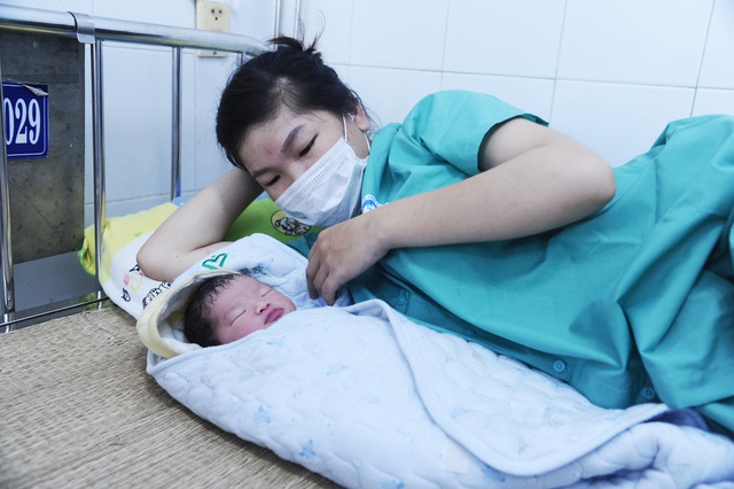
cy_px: 244
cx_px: 367
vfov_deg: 38.8
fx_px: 693
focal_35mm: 34
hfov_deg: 55.8
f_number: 4.5
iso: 1600
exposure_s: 1/50
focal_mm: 34
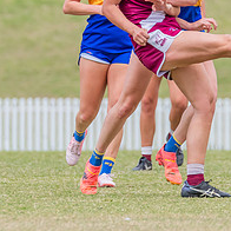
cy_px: 51
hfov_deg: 1.5
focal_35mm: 1194
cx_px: 156
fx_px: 9015
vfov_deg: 1.5
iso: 800
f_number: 8
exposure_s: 1/1250
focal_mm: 420
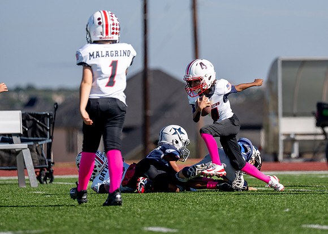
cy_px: 71
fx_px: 3414
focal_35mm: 367
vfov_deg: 3.9
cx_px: 242
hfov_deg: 5.5
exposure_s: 1/4000
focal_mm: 200
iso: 160
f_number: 2.8
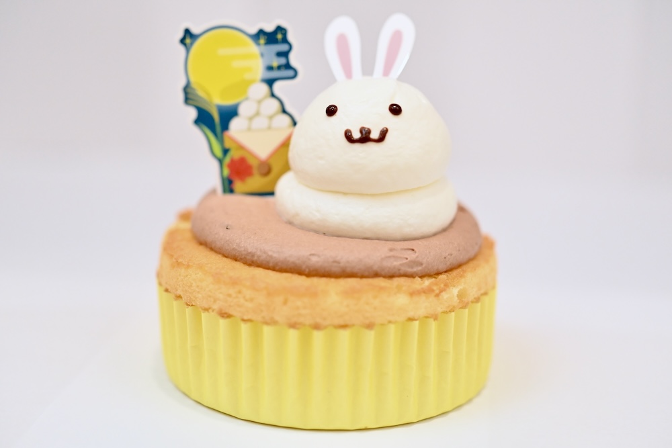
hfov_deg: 33.4
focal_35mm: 60
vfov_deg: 22.6
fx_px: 1120
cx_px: 336
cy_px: 224
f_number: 3.5
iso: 6400
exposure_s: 1/640
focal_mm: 60
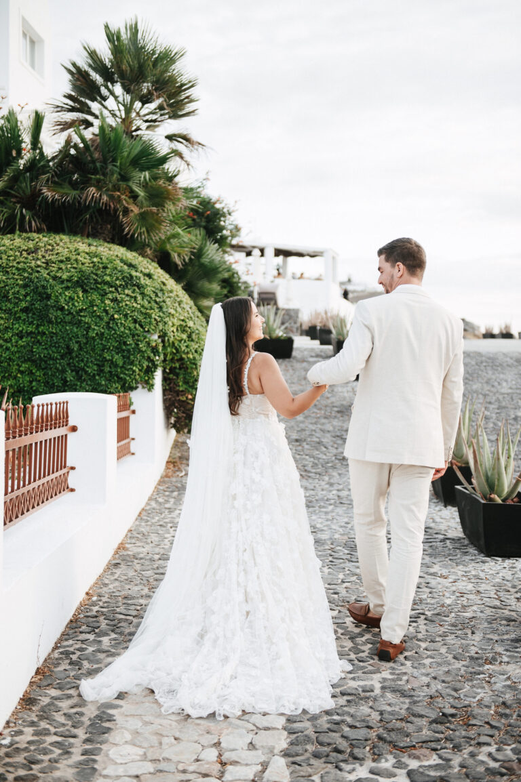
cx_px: 260
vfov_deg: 41.1
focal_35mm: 48
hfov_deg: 28.0
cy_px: 391
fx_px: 1043
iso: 160
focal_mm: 48
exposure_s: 1/250
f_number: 2.8
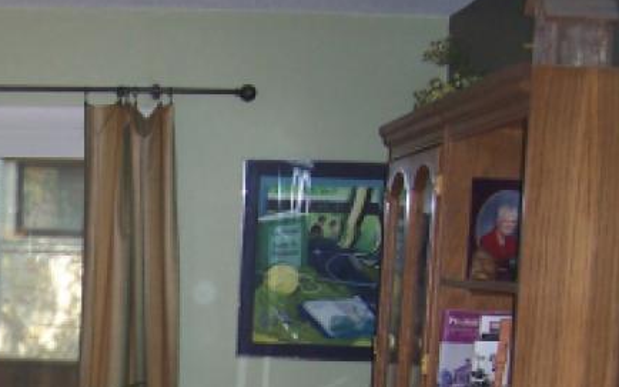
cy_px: 442
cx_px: -87
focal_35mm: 90
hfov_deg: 21.7
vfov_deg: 14.1
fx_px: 1518
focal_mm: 6
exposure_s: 1/60
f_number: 3
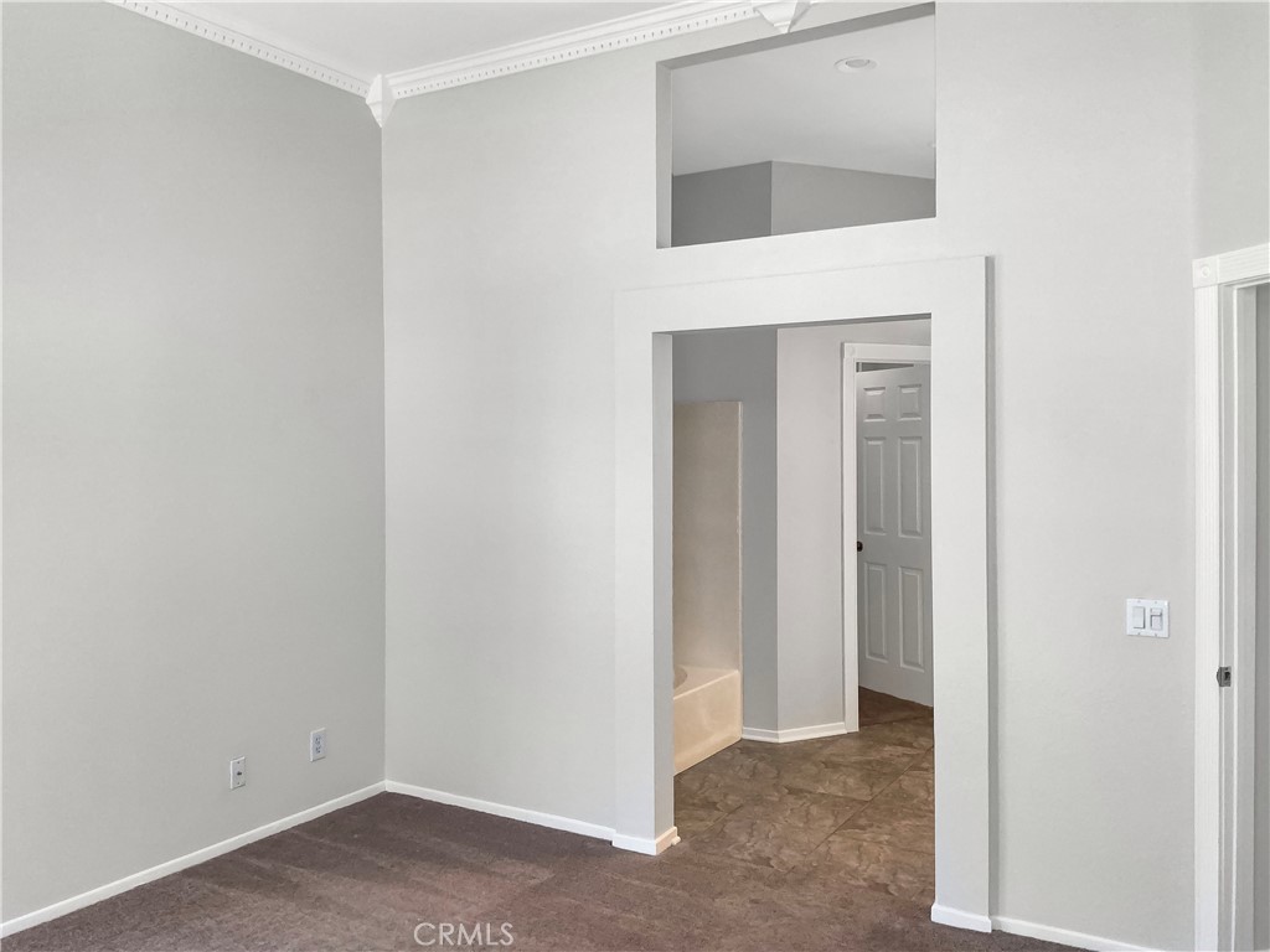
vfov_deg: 48.2
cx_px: 635
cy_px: 476
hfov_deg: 61.7
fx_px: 1064
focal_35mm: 29
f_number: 1.8
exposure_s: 1/60
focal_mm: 3
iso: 40
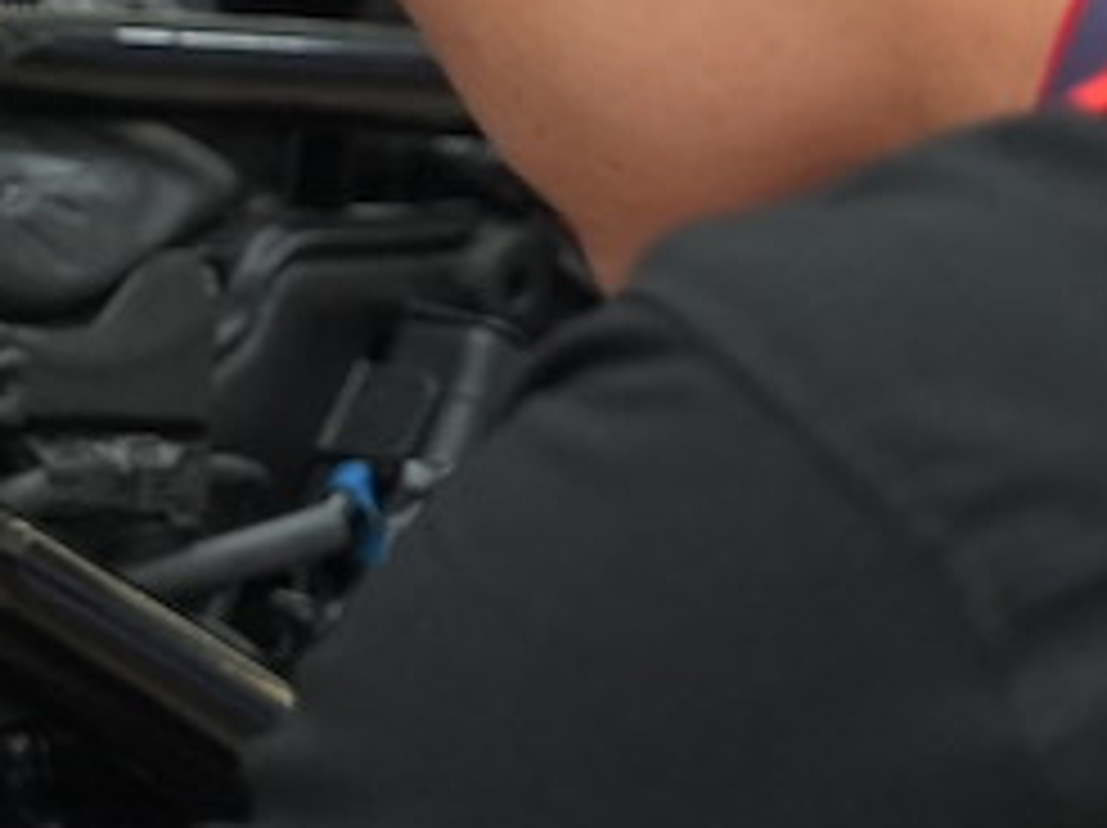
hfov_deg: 5.0
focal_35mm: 394
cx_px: -855
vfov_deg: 3.8
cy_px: 506
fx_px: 12588
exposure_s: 1/160
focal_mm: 53
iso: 1000
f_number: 3.2
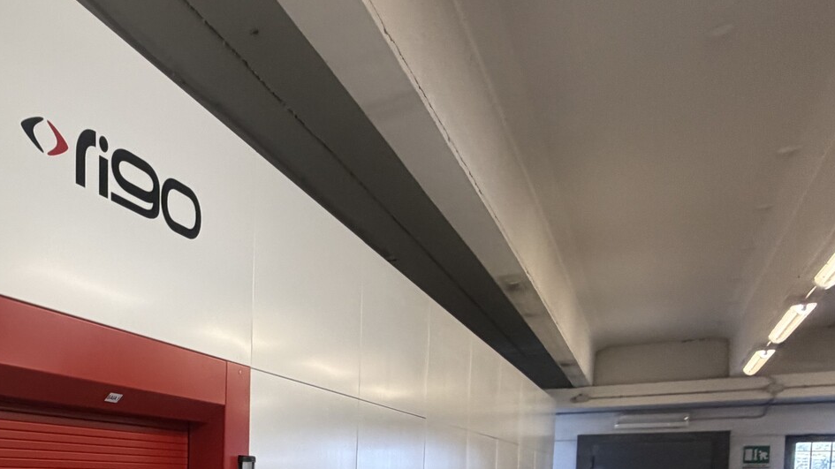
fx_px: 686
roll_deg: -1.1
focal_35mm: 31
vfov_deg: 33.3
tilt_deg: -0.6
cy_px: 507
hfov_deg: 51.5
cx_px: 19
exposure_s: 1/100
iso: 200
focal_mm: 2.22
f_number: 2.2
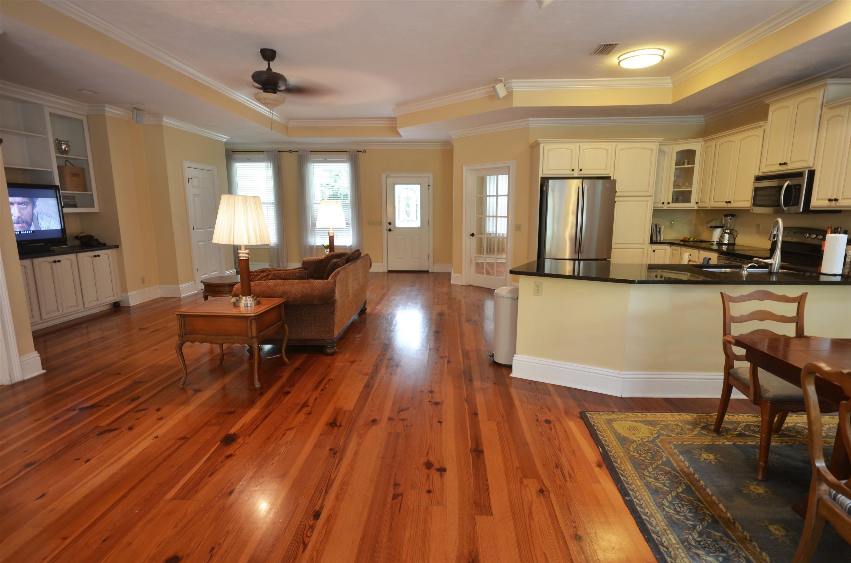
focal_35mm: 20
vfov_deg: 63.0
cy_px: 282
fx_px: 460
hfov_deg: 85.5
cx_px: 426
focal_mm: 13
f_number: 8
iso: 100
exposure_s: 1
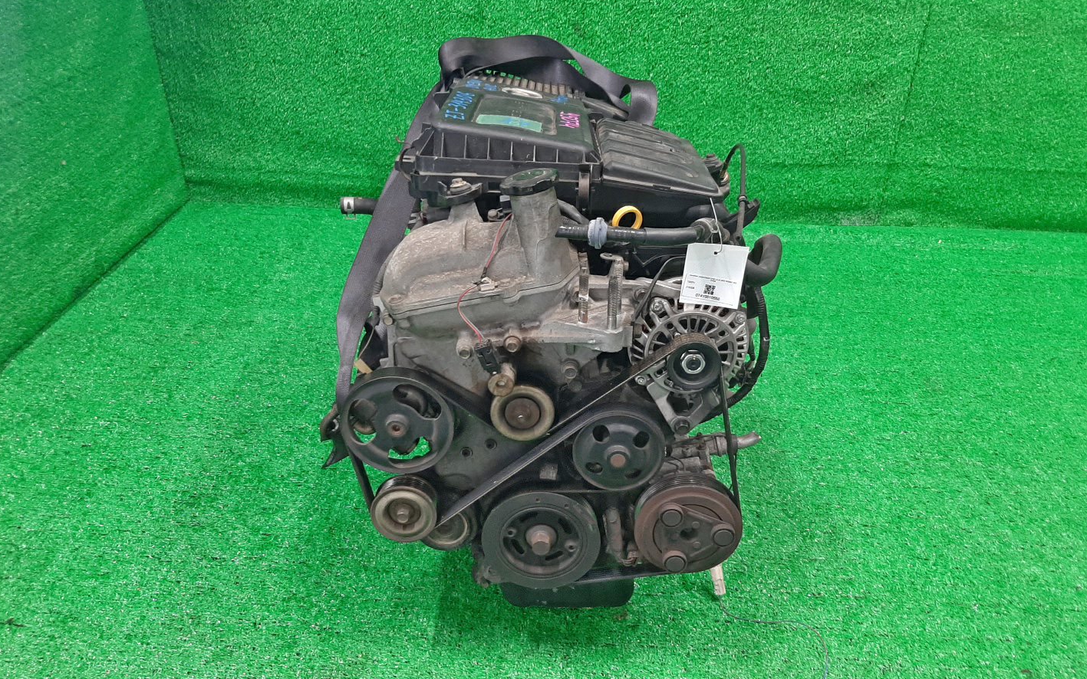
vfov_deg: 44.6
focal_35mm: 28
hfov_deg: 66.5
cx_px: 545
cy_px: 346
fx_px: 830
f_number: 1.7
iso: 145
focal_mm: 3.93
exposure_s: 1/50
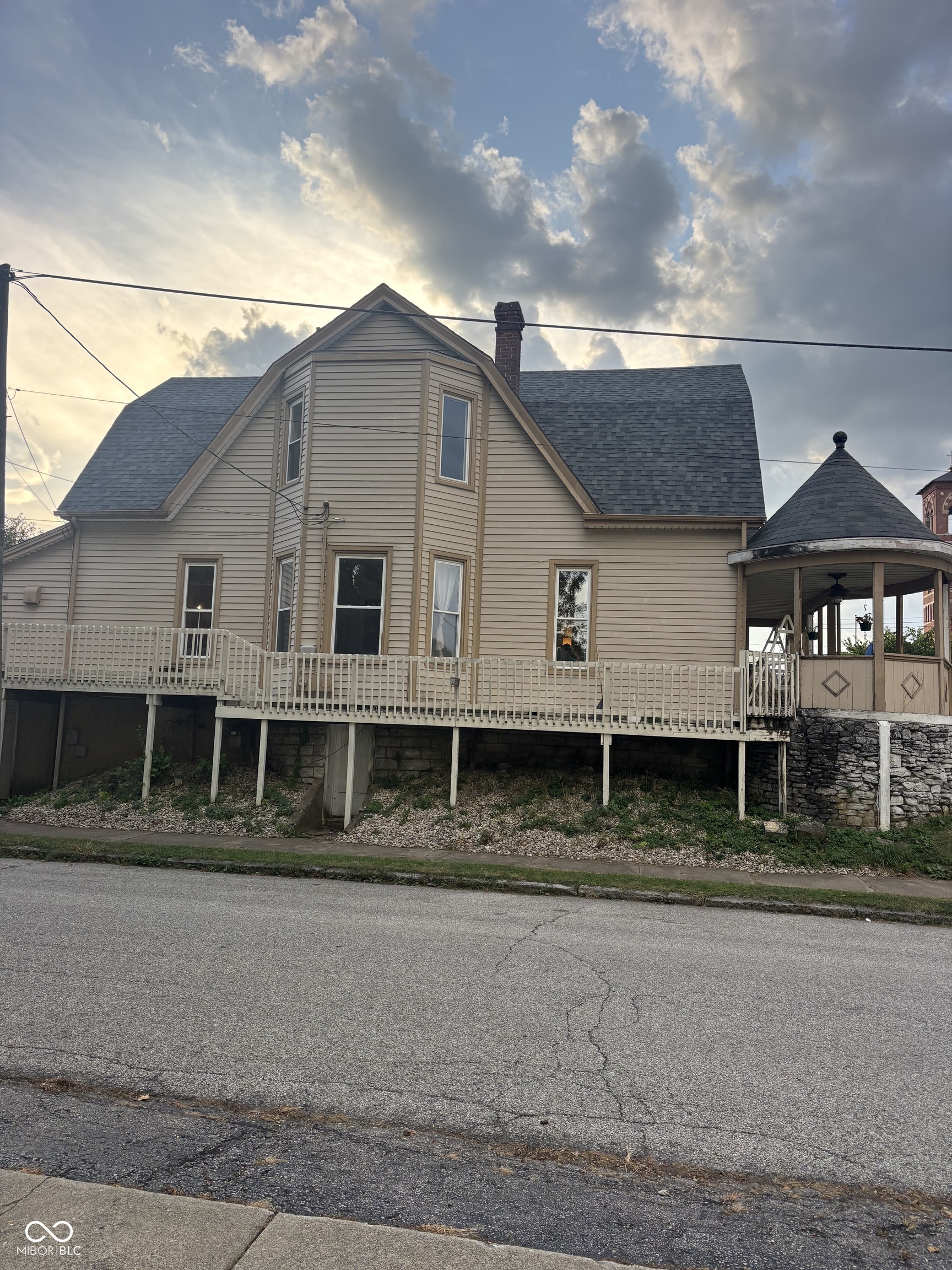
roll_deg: -2.0
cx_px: 476
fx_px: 953
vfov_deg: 67.3
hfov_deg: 53.1
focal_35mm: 26
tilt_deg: +4.7
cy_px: 635
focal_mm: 5.96
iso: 50
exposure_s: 1/591
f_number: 1.6
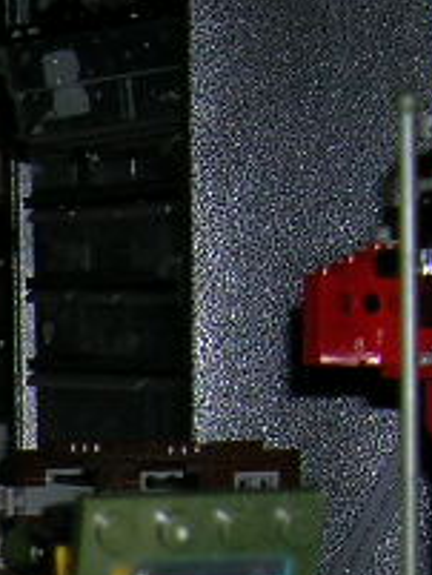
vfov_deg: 10.9
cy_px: 935
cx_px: -446
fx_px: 2876
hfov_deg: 8.2
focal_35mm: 173
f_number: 2.9
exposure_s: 1/60.1
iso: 50
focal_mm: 5.7
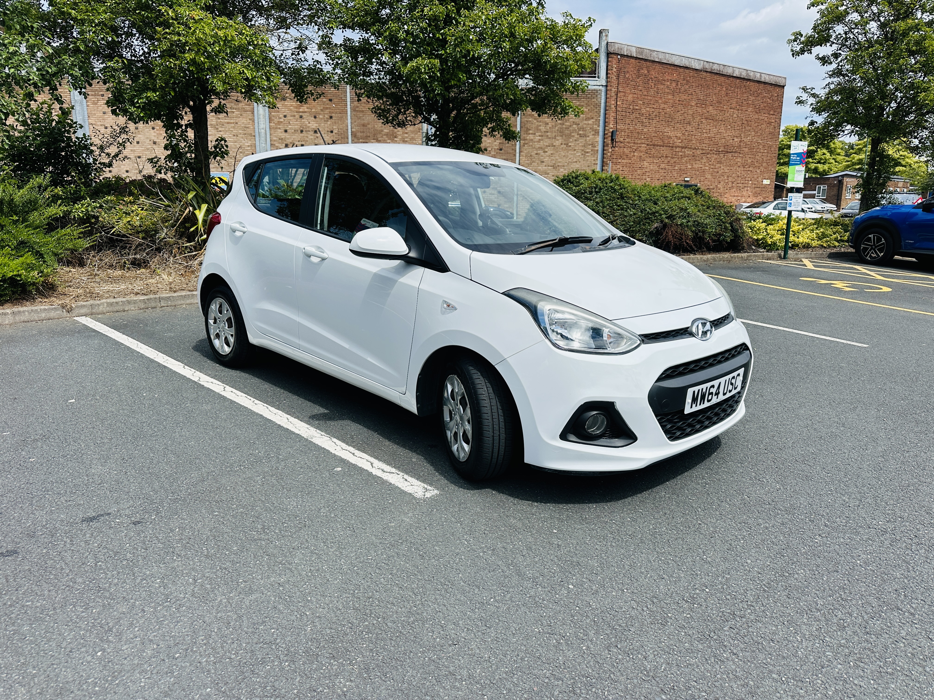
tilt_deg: -12.1
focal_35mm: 24
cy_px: 350
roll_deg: -0.5
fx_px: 648
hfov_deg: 71.6
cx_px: 467
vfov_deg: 56.8
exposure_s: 1/4762
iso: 80
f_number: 1.78
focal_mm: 6.86
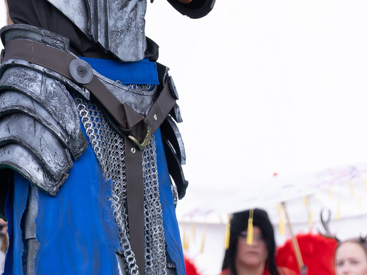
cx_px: 132
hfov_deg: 6.0
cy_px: -147
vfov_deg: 4.4
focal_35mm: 333
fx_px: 3529
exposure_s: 1/1000
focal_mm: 55
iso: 250
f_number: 3.6
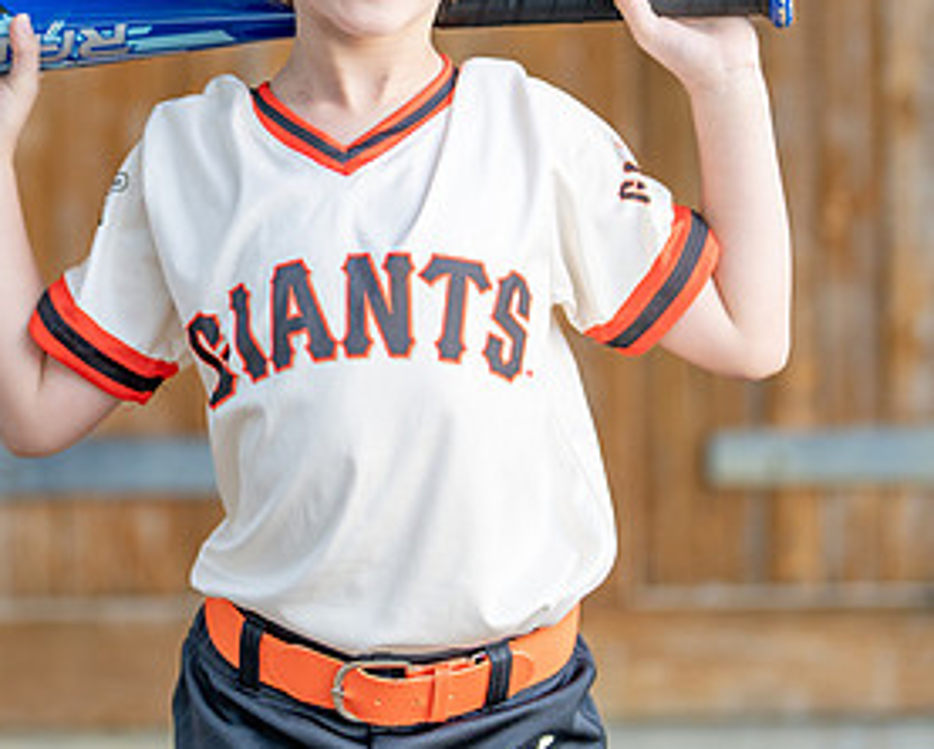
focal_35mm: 113
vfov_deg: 13.6
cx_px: 346
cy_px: 141
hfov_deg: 17.0
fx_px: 3126
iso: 100
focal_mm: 50
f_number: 1.2
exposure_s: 1/640
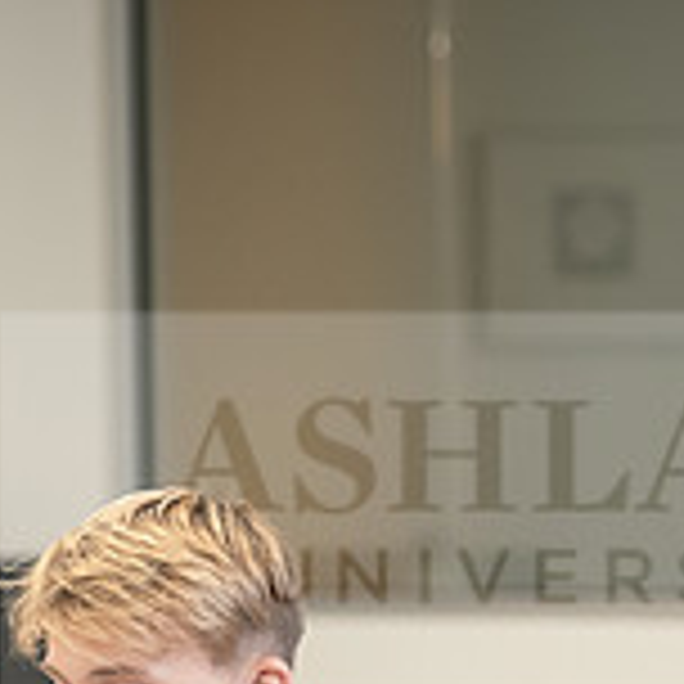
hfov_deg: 5.7
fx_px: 6885
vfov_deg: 5.7
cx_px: -135
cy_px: 857
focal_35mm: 308
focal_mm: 95
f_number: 3.2
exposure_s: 1/200
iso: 800
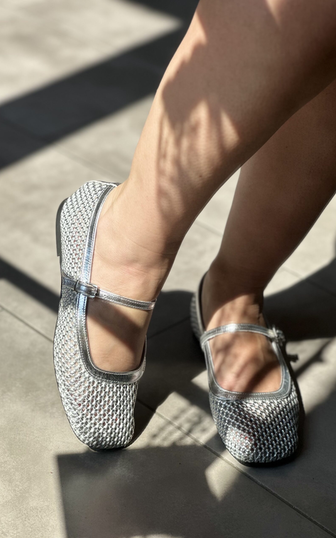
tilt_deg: -53.1
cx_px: 166
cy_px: 269
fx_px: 1201
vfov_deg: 25.2
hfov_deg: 15.9
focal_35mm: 82
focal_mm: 9
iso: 32
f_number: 2.8
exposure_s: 1/442
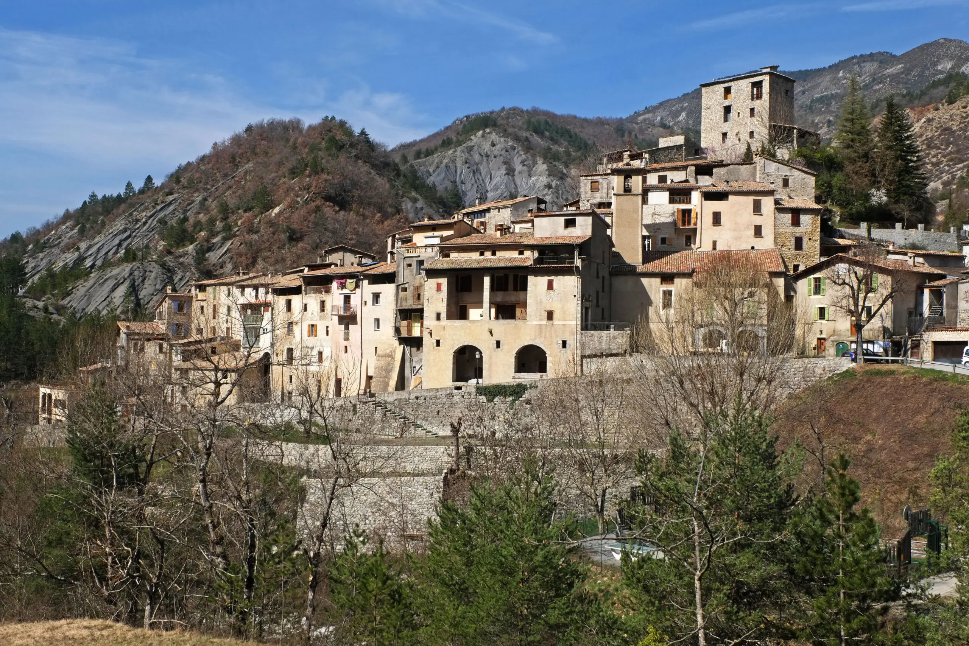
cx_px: 484
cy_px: 323
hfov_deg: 50.7
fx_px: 1023
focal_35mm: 38
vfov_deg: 35.1
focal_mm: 25.6
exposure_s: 1/450
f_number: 13
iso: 400
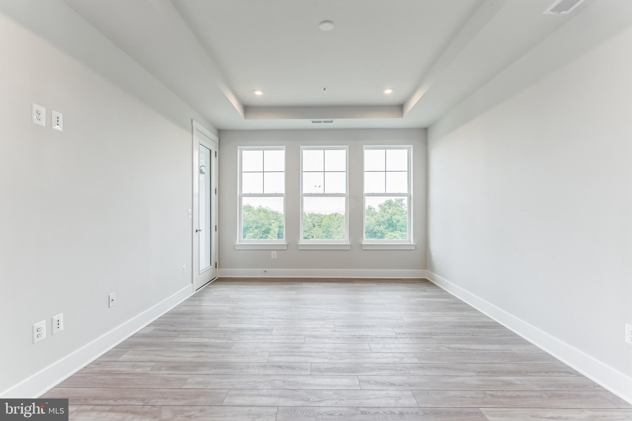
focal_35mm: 16
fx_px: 286
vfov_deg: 72.7
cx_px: 316
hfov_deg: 95.7
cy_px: 210
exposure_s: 1/15
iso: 200
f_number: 11
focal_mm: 16.3
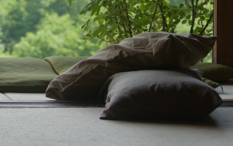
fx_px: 1372
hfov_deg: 9.3
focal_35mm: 216
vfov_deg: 6.0
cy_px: -83
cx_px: -162
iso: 100
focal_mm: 53
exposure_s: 1/400
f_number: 2.8
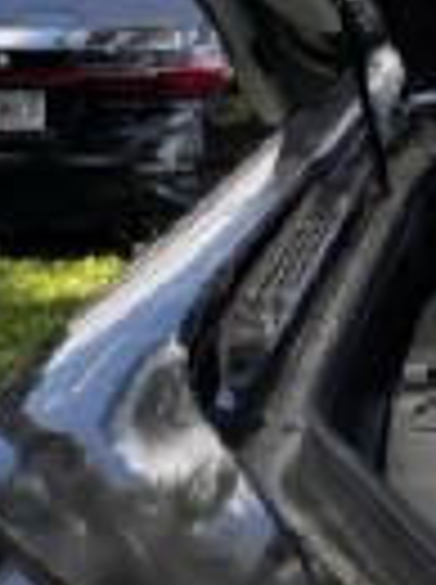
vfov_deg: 28.0
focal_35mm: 69
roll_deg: +0.7
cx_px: 661
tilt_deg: -13.4
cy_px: 176
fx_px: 1163
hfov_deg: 18.7
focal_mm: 2.22
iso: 40
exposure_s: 1/224
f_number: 2.2
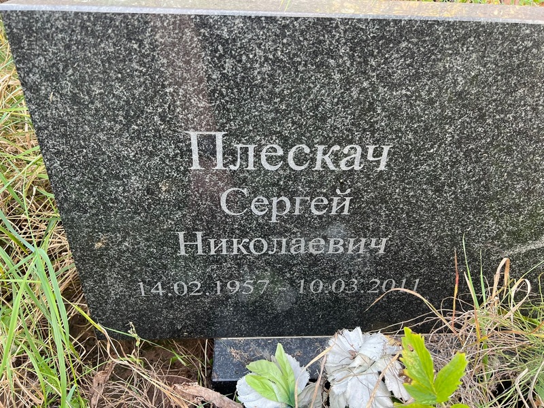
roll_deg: -0.9
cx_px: 272
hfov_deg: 67.3
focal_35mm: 26
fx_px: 409
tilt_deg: -34.5
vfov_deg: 53.1
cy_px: 204
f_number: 1.5
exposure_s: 1/121
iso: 125
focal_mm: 5.7
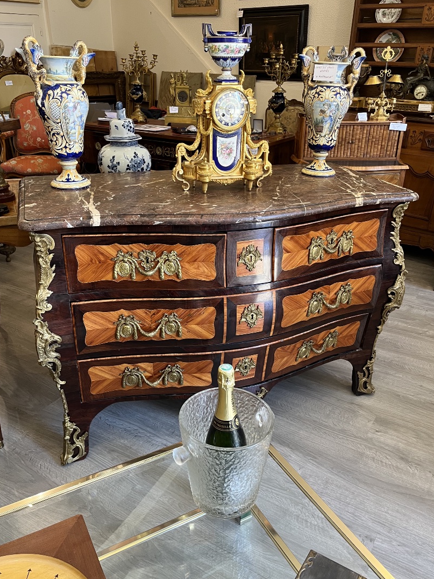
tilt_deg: -27.7
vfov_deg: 61.6
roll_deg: -0.9
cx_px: 217
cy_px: 298
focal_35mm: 29
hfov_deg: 48.2
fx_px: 485
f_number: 1.6
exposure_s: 1/70
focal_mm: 5.1
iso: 125
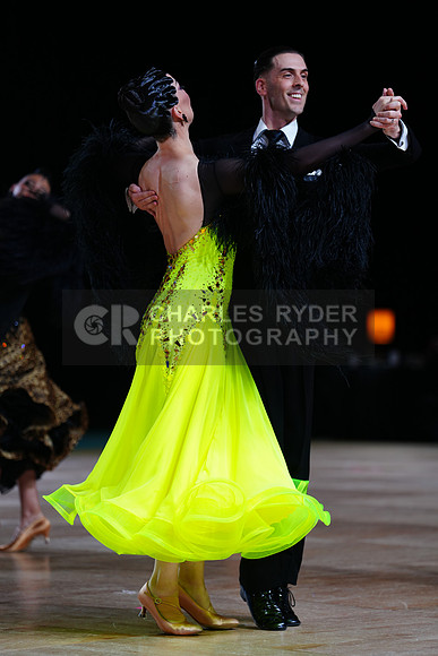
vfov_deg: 13.9
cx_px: 219
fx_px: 2699
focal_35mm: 148
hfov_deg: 9.3
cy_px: 328
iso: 500
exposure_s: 1/500
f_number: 2.8
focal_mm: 148
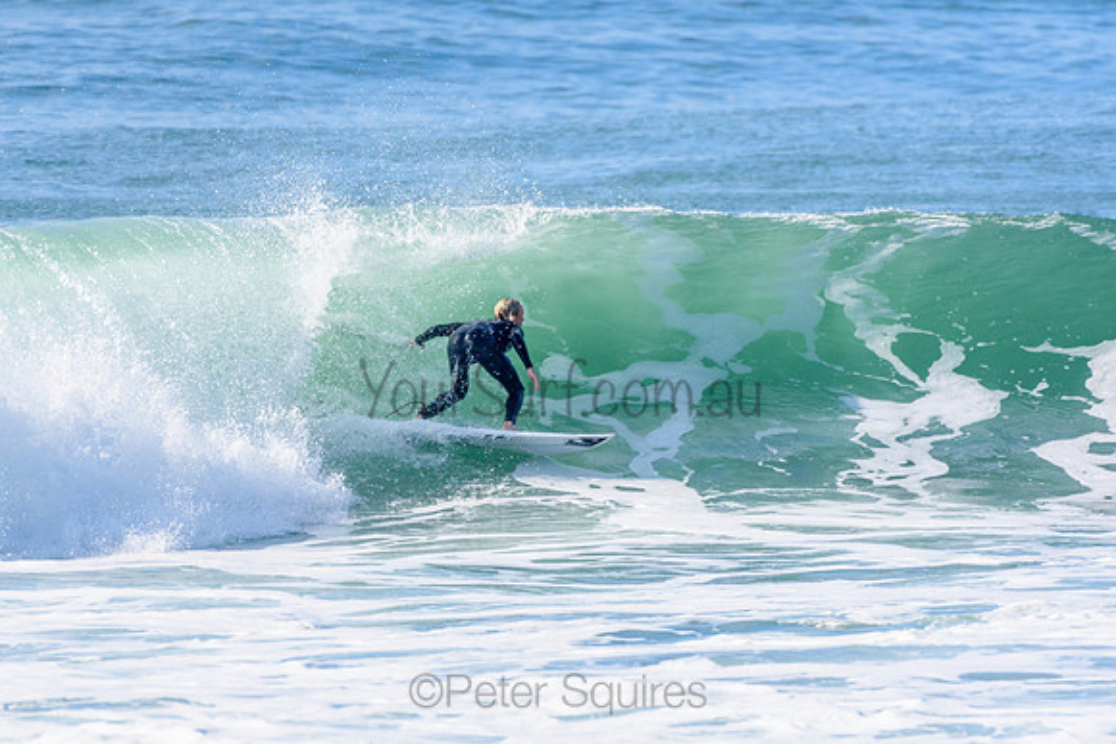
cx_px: 558
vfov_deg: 1.8
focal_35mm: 750
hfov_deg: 2.7
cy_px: 372
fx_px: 23254
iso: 400
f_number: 5.6
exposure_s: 1/2000
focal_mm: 500
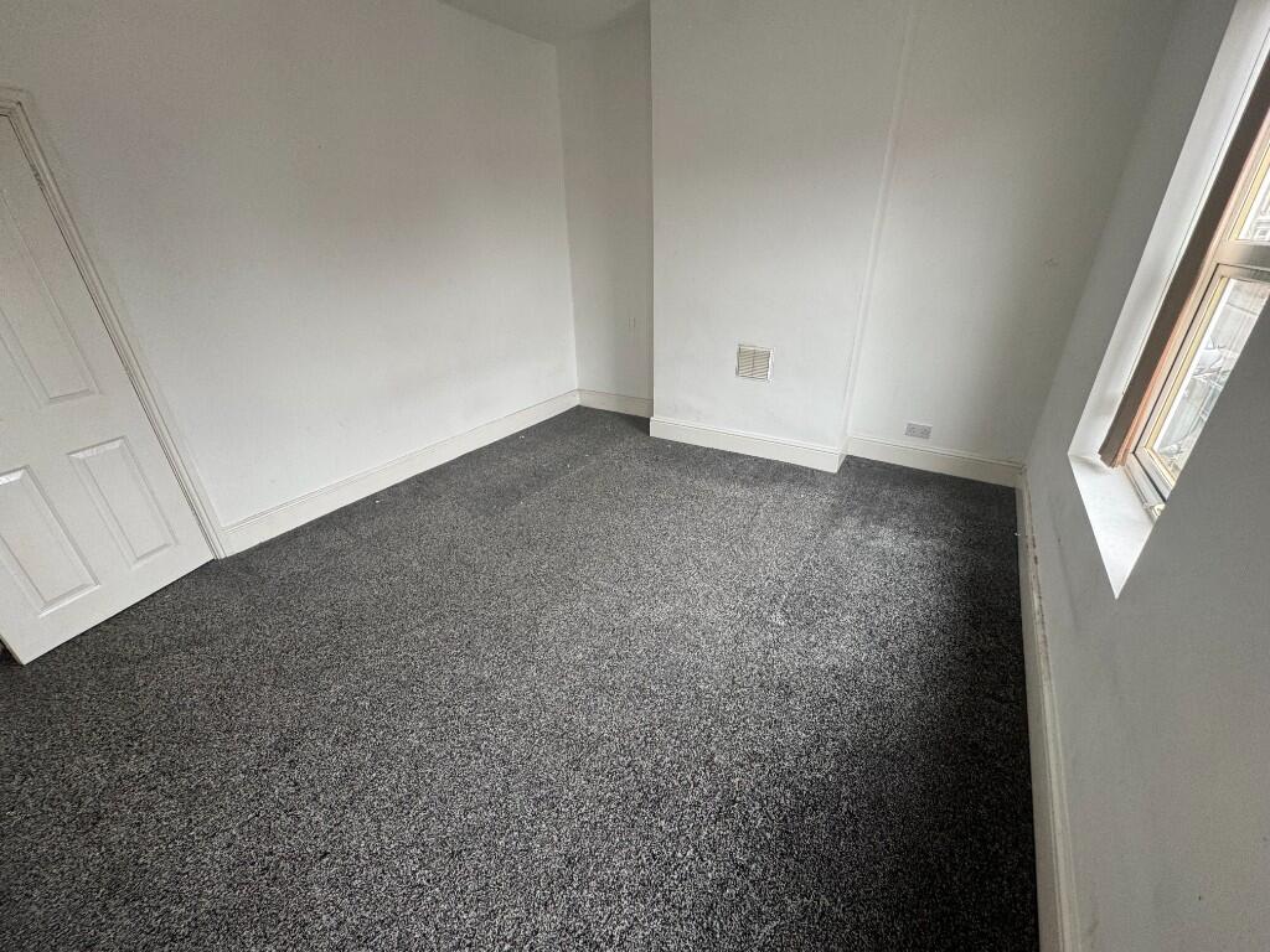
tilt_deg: -23.6
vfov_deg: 85.7
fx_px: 514
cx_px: 635
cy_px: 476
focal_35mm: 14
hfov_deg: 102.1
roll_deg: +1.8
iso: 100
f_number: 2.2
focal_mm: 2.22
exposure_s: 1/99
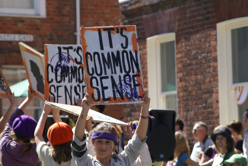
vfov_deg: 6.6
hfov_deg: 9.8
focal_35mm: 210
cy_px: 83
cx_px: 124
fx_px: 1448
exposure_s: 1/250
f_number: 5.6
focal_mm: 140
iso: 125
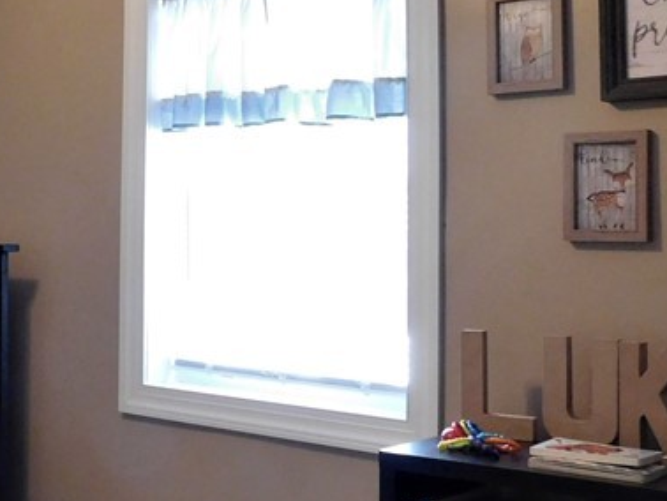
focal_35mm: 65
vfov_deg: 22.5
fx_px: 1253
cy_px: 182
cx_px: 5
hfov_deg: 28.1
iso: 400
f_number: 3
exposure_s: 1/25
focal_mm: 4.1
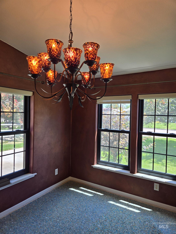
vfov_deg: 73.9
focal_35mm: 23
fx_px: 156
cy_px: 117
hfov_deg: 58.9
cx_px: 88
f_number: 1.8
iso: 25
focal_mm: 5.4
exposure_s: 1/120
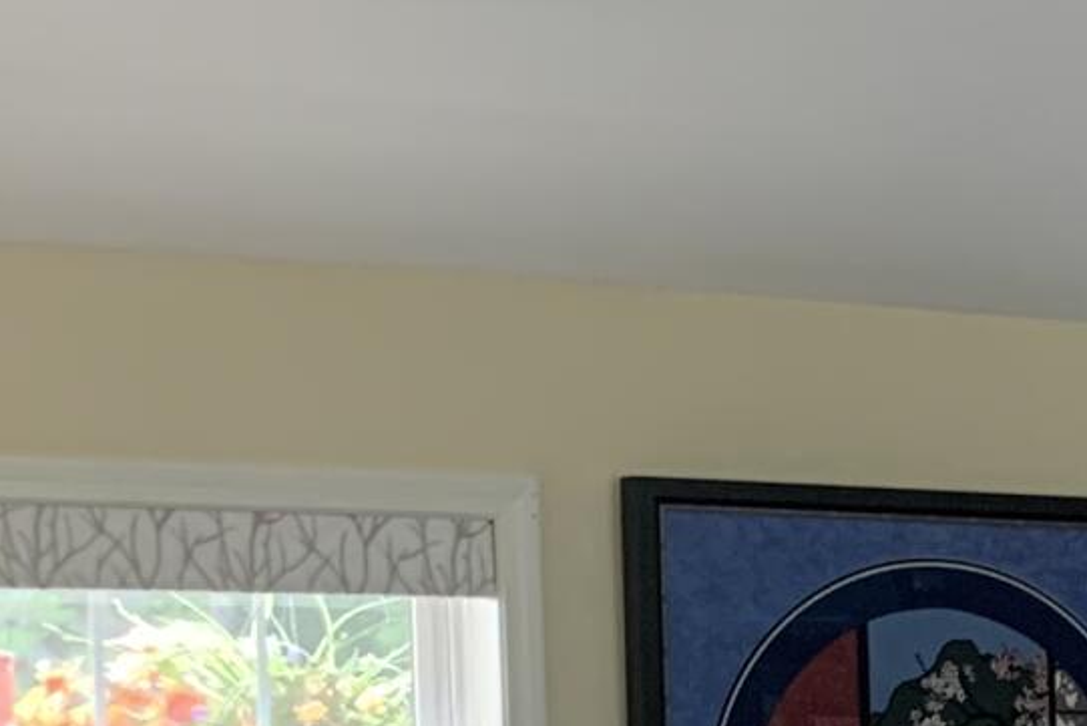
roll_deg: +0.1
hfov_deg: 12.4
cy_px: 1197
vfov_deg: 8.9
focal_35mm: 150
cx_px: 2015
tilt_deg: -4.6
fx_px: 4530
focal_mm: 4.25
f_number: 1.8
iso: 200
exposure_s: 1/60
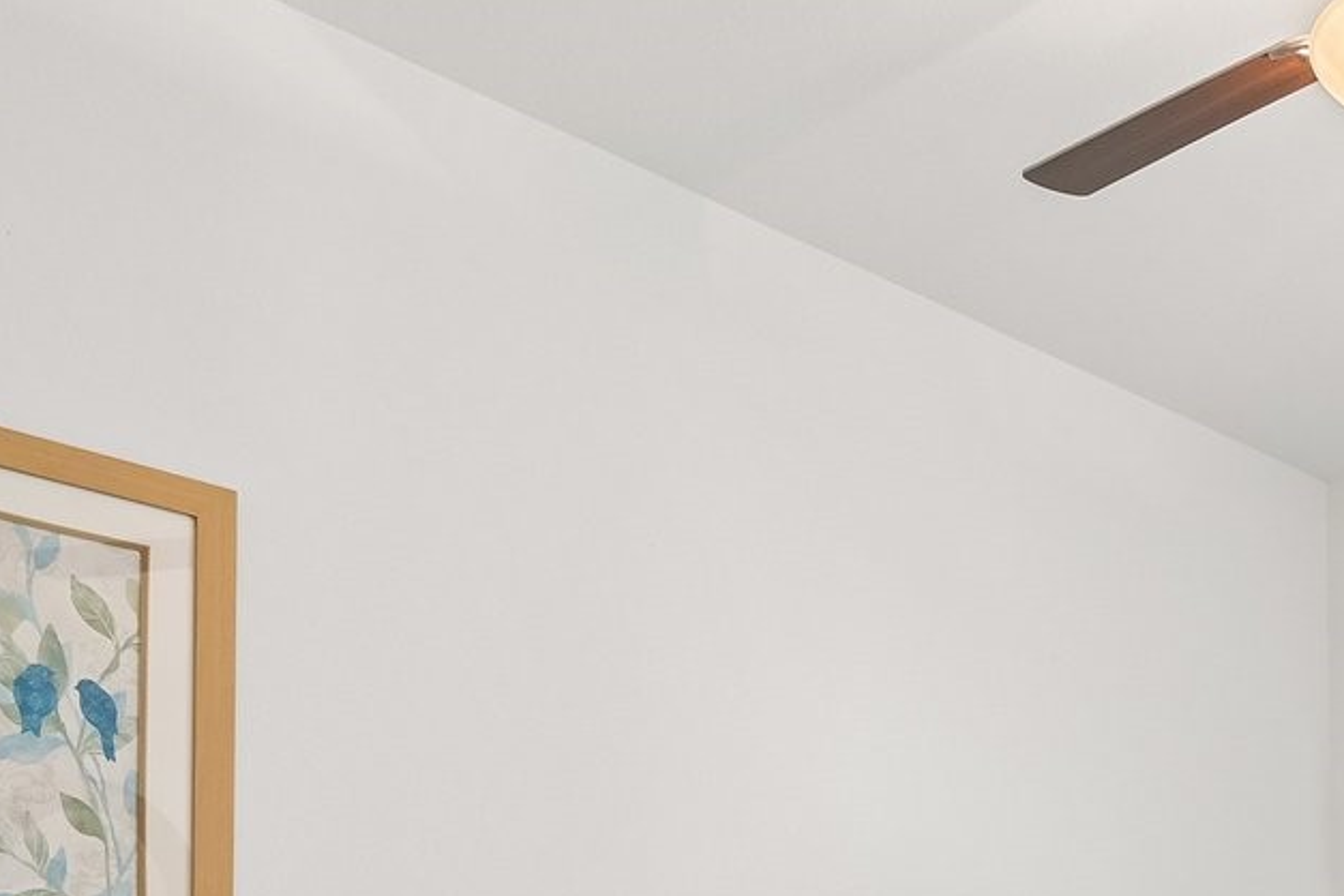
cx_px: 1316
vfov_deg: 24.1
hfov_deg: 36.6
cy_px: 1169
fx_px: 1829
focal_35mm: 49
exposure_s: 1/13
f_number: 9
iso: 250
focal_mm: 15
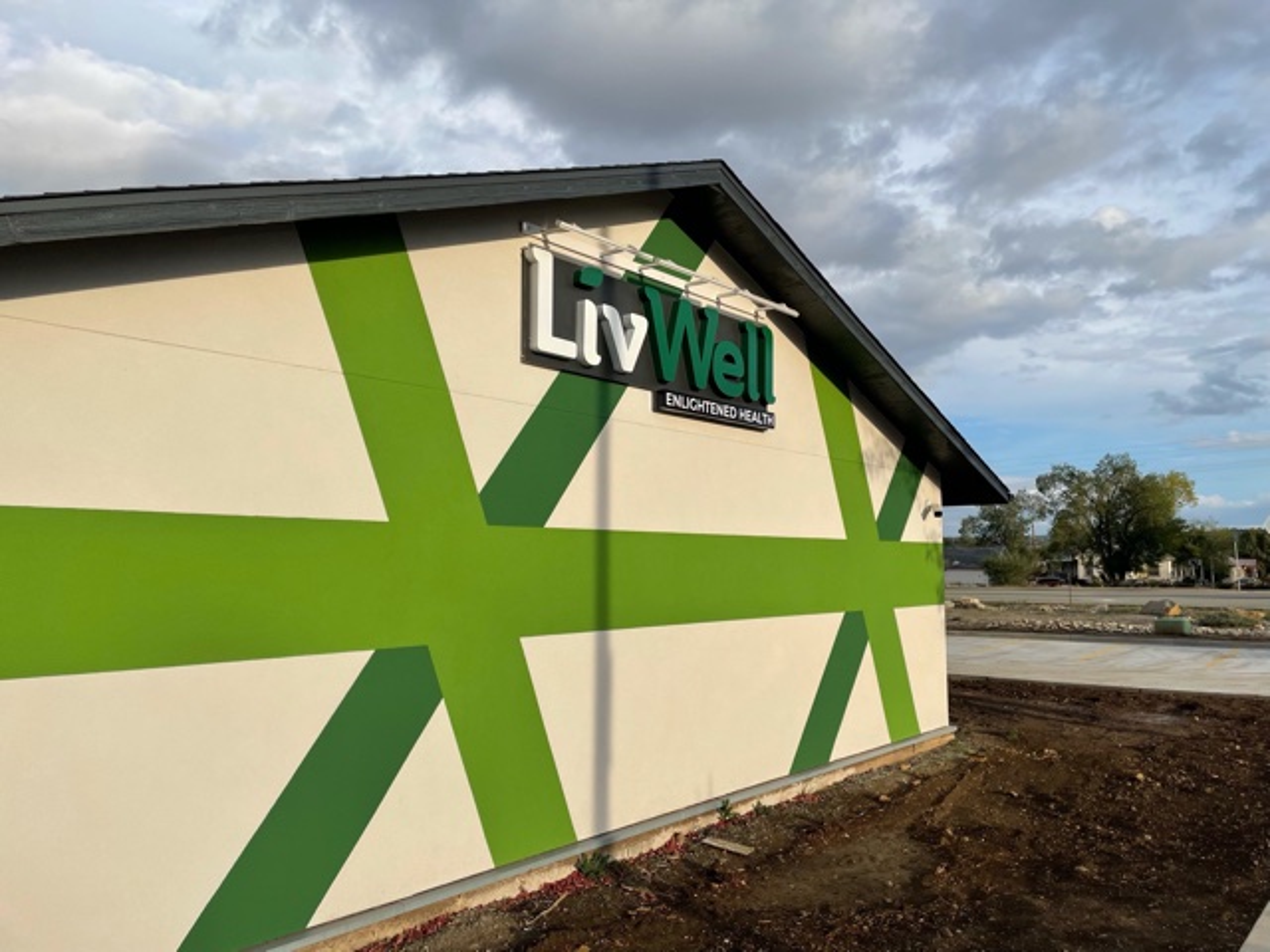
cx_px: 635
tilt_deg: +5.4
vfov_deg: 53.1
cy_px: 476
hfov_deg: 67.3
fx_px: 954
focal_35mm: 26
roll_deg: -0.1
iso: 32
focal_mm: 4.2
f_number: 1.6
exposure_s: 1/2959
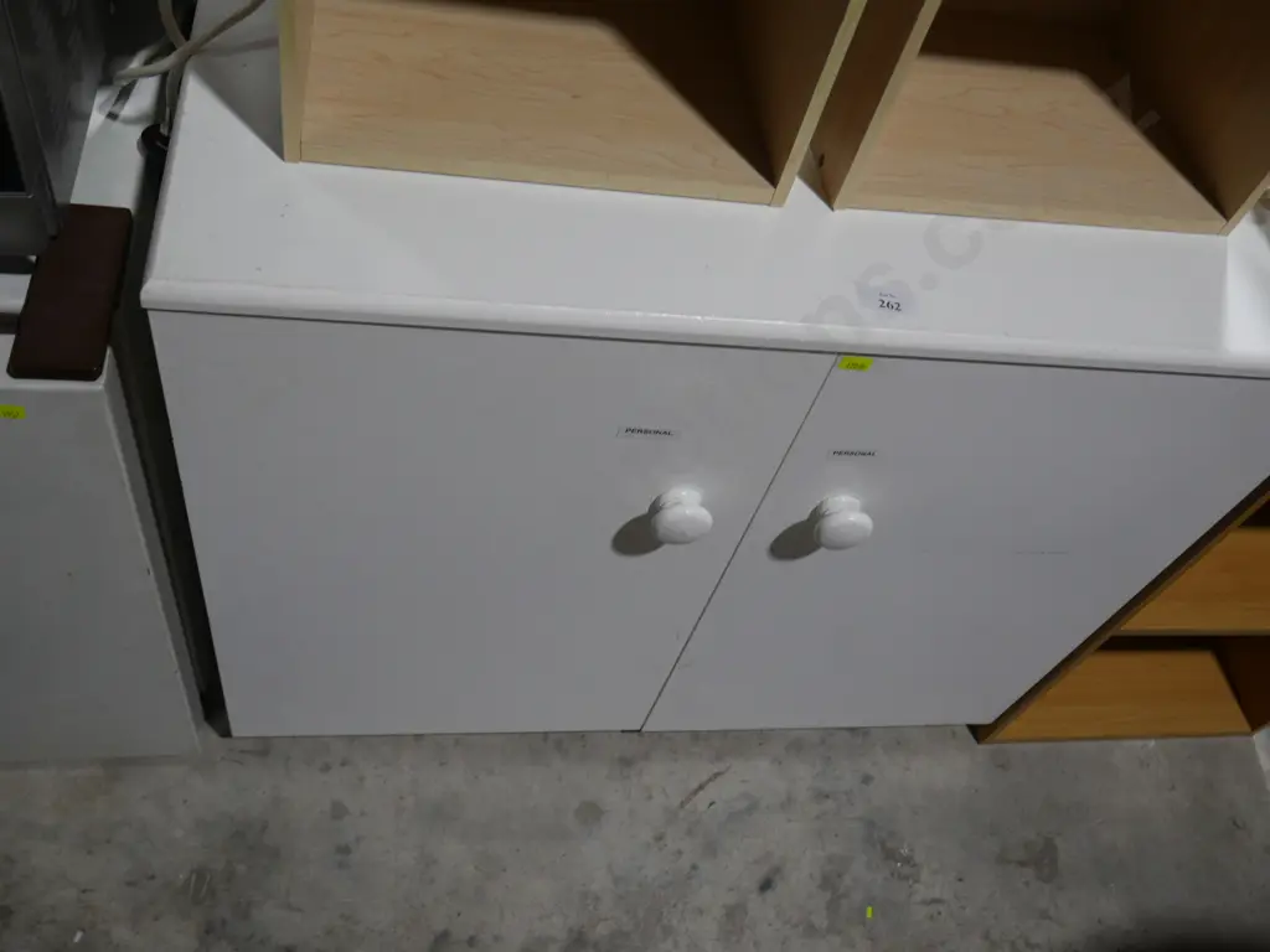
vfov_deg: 44.2
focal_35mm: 32
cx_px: 635
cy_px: 476
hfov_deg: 56.8
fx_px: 1174
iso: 200
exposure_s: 1/125
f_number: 3.6
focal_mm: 16
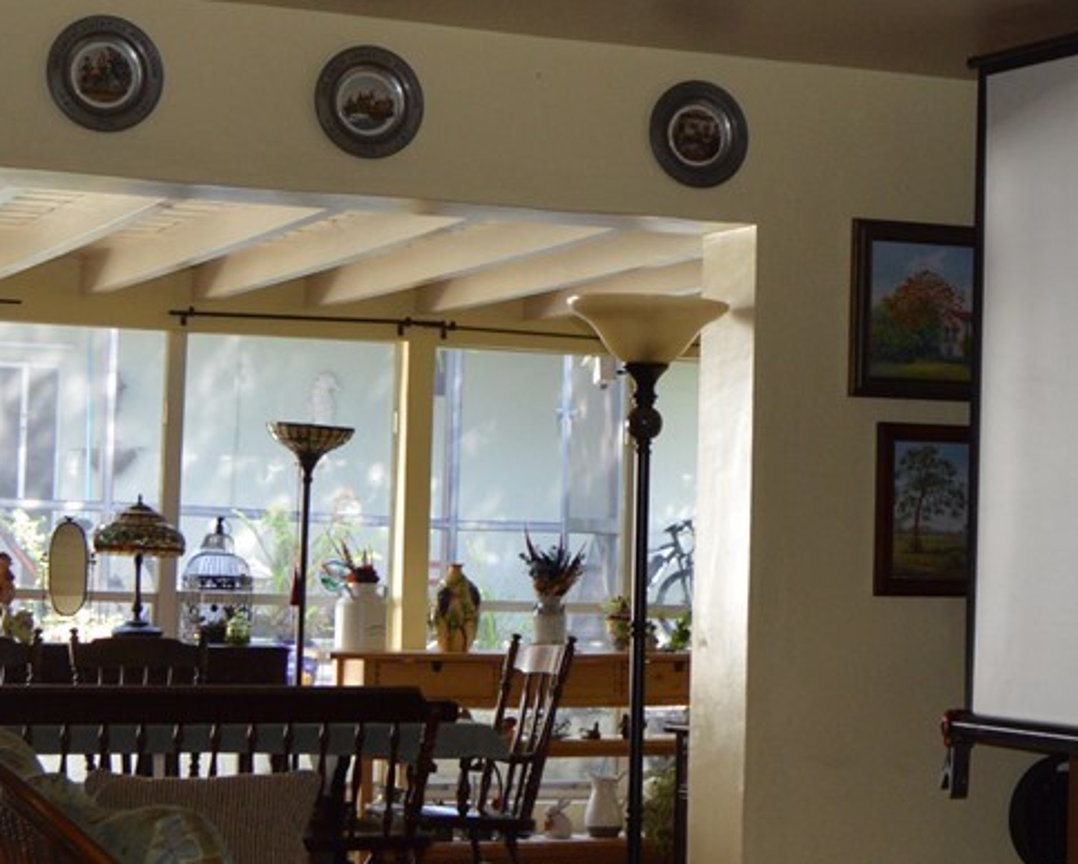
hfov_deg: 21.4
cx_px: 733
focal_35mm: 89
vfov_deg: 17.2
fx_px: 2841
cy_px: 294
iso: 400
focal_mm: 18
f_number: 4
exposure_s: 1/60
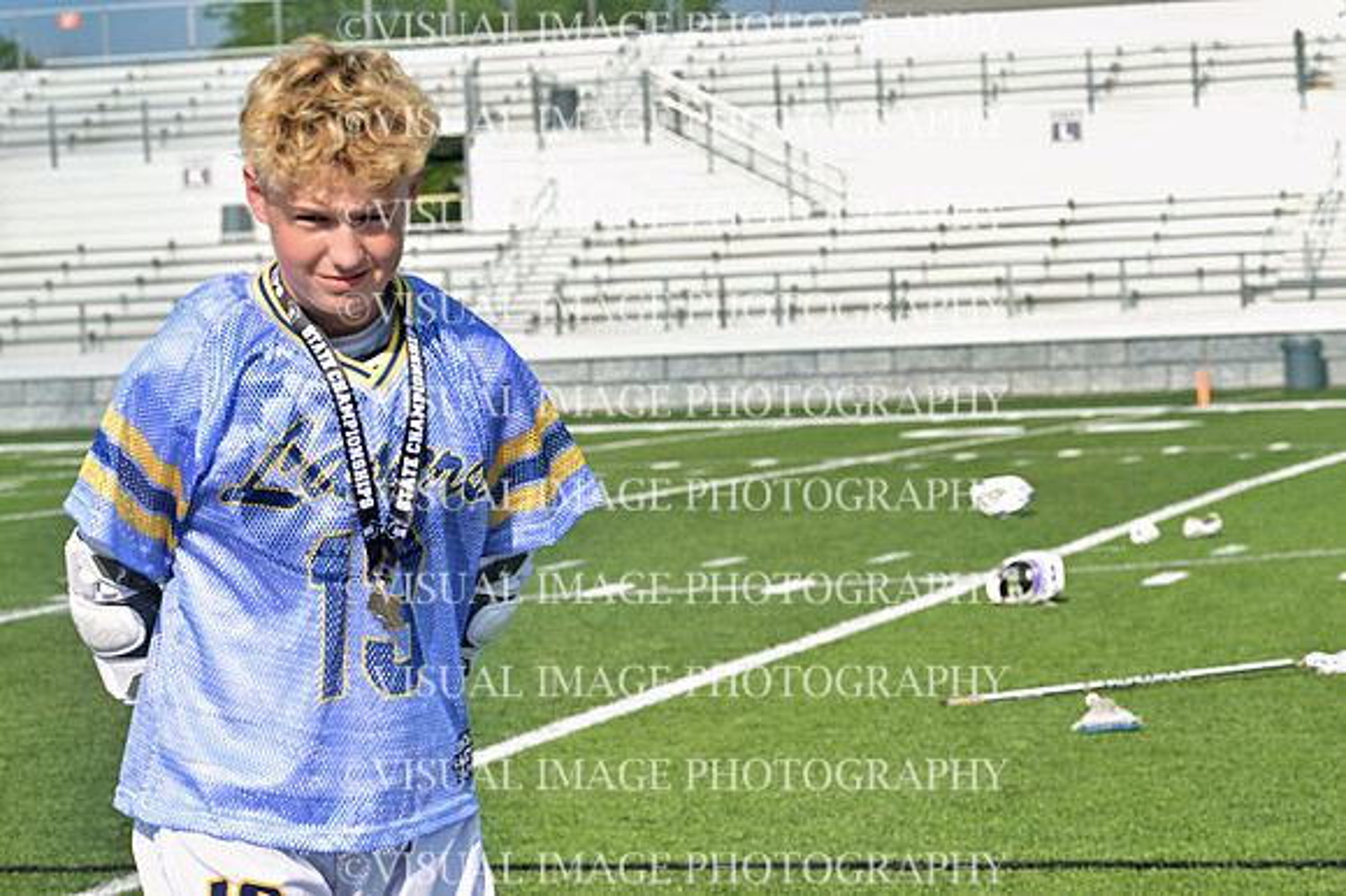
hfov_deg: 18.3
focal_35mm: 112
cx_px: 673
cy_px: 448
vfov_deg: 12.2
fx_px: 4185
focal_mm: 75
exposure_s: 1/320
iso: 100
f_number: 11
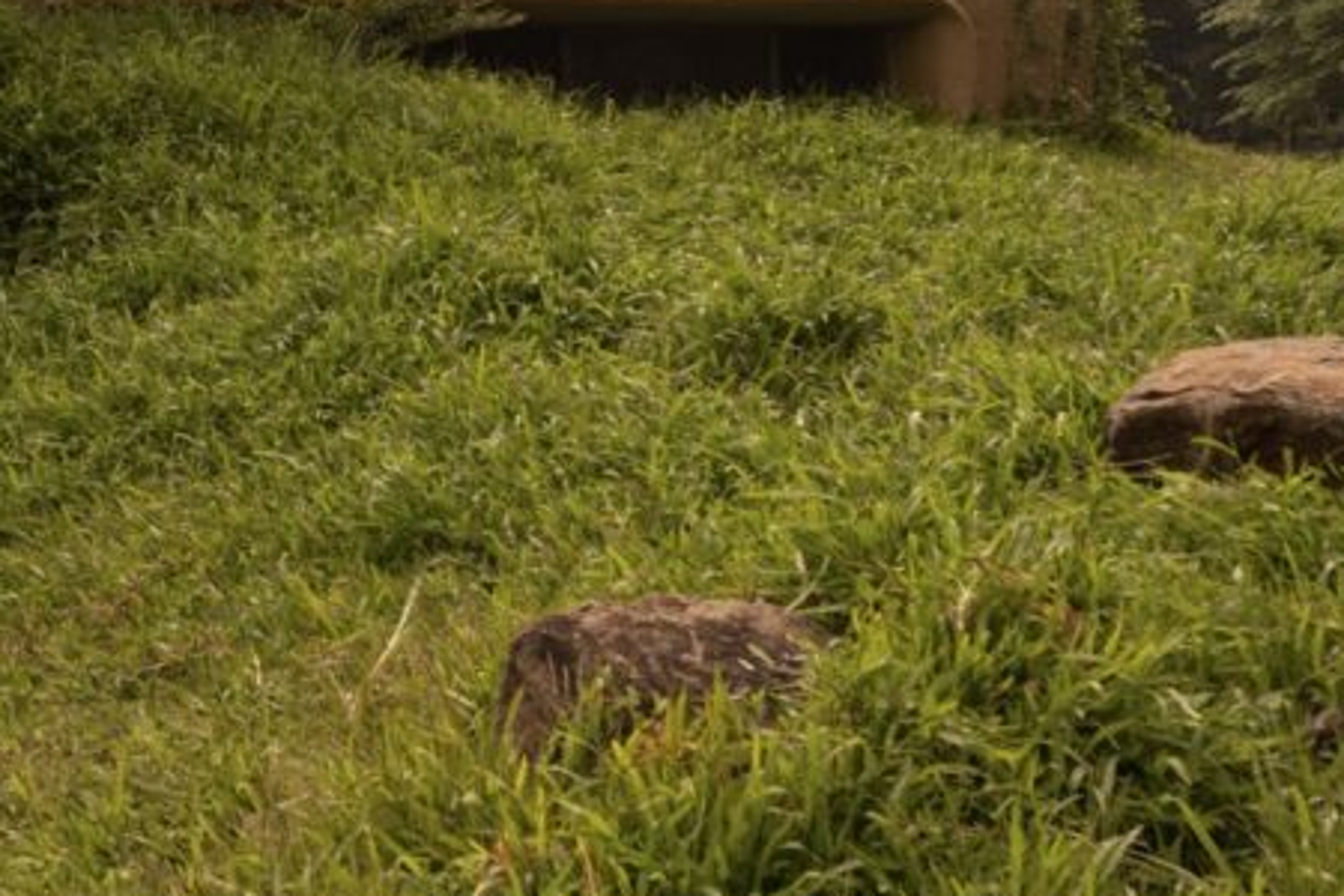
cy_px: -124
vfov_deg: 17.3
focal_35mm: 76
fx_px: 2837
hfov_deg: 25.3
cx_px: -21
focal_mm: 30
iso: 1250
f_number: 11
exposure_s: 1/800
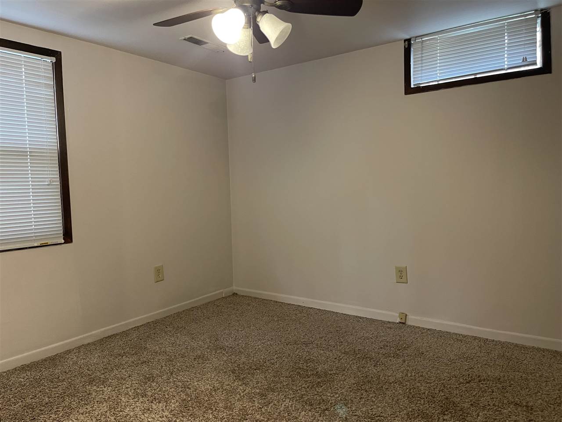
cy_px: 211
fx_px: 406
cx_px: 281
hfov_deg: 69.4
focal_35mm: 25
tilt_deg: -4.5
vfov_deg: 54.9
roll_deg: +1.4
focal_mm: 5.1
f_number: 1.6
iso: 320
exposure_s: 1/60
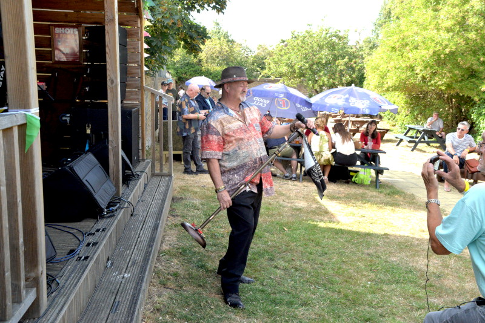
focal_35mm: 36
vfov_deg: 36.9
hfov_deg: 53.1
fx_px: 485
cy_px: 162
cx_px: 242
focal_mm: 36
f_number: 10
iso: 3200
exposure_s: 1/1000
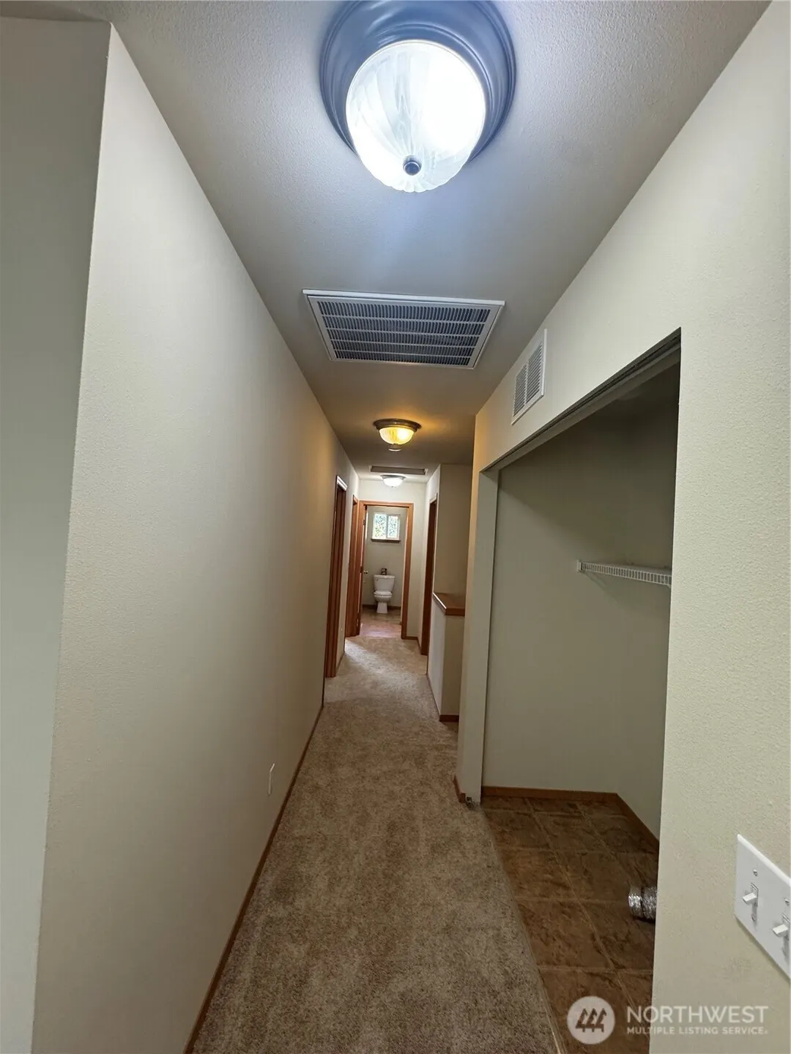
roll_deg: -3.7
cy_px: 527
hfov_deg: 85.7
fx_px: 427
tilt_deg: +1.6
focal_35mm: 14
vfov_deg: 102.1
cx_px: 396
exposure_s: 1/120
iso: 250
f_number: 2.2
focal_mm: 2.22
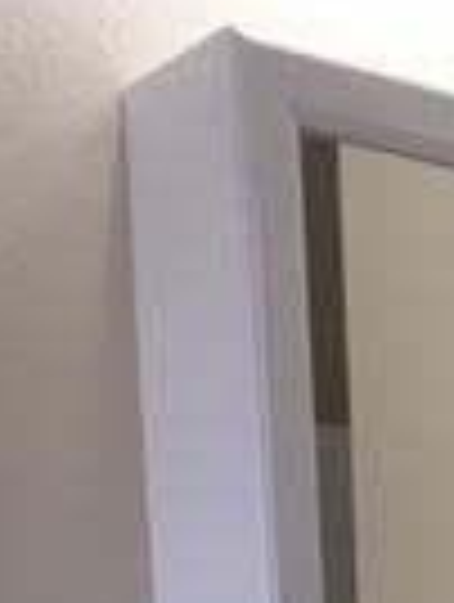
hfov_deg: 10.4
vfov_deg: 11.9
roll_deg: +0.9
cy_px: 1386
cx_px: 710
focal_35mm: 138
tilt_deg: -9.9
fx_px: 2406
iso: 25
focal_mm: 4.15
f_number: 2.2
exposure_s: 1/40
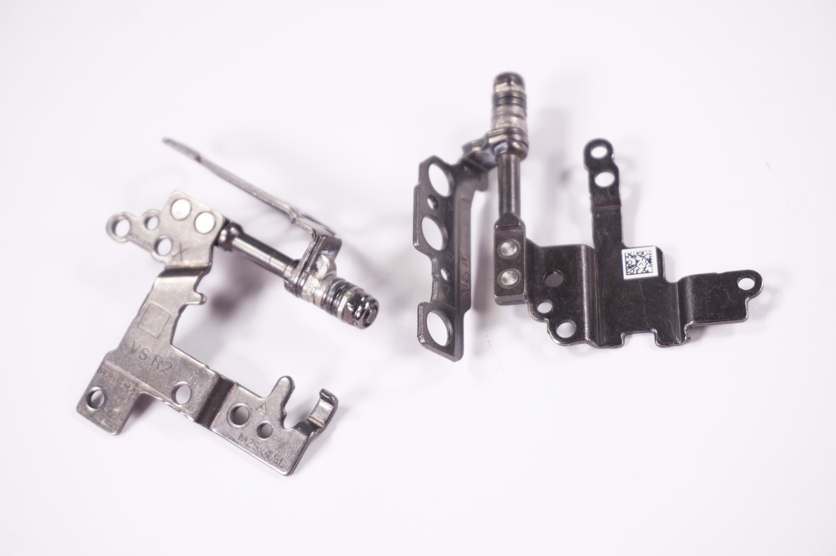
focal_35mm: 74
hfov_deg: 27.5
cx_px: 418
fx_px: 1705
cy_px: 278
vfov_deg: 18.5
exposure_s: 1/200
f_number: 6.3
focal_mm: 49
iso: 400
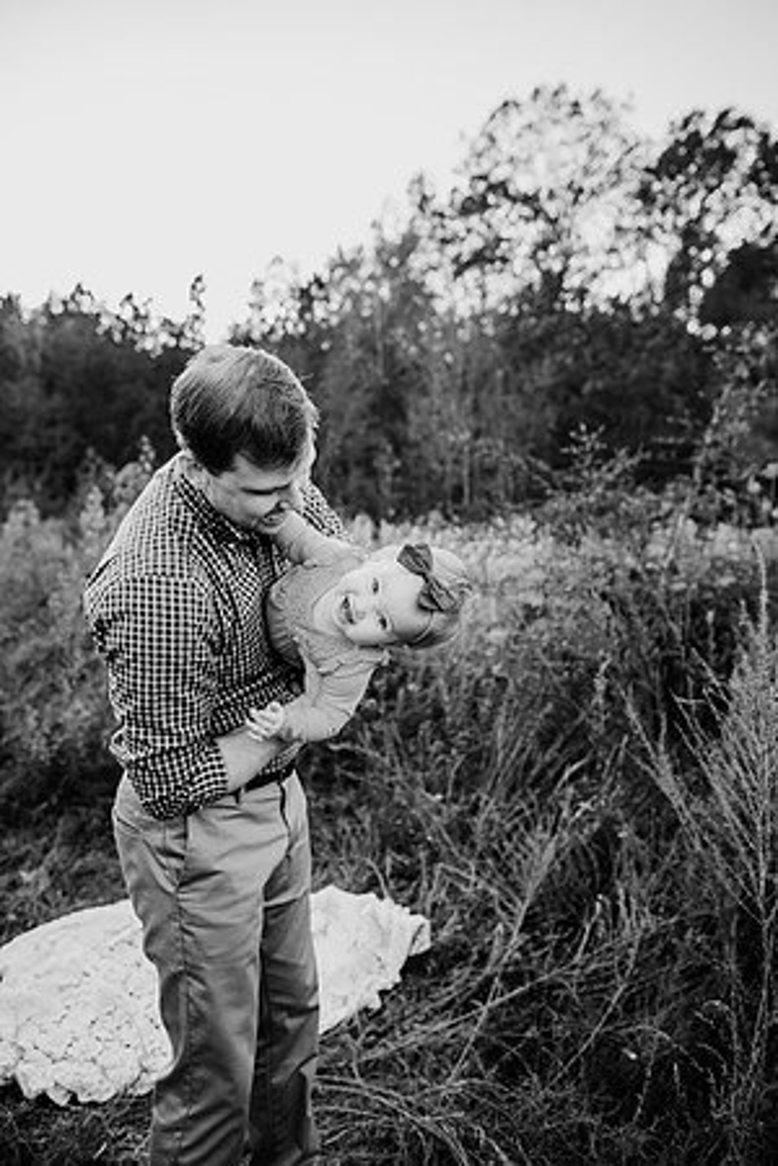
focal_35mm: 24
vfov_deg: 73.7
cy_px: 583
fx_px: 778
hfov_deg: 53.1
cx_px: 389
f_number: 2.8
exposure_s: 1/250
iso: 100
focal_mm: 24
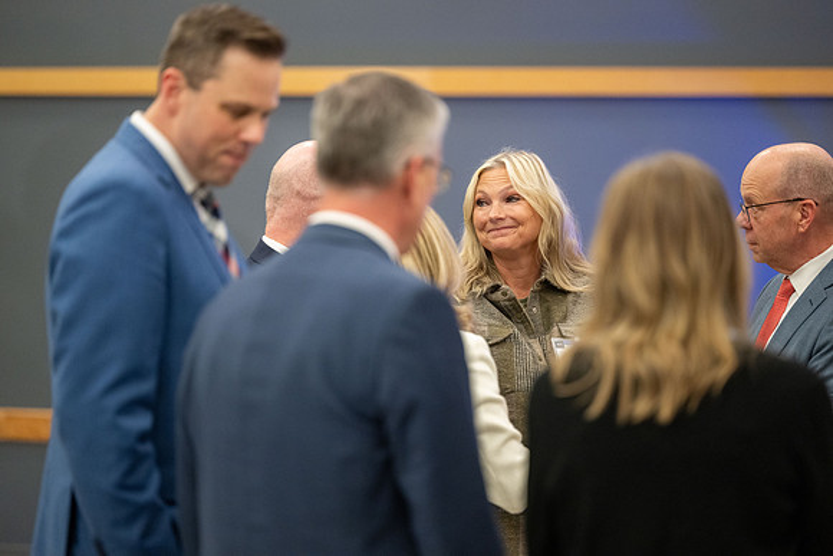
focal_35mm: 160
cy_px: 278
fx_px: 3703
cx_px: 416
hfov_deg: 12.8
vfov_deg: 8.6
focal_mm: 160
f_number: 2.8
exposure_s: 1/250
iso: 2000
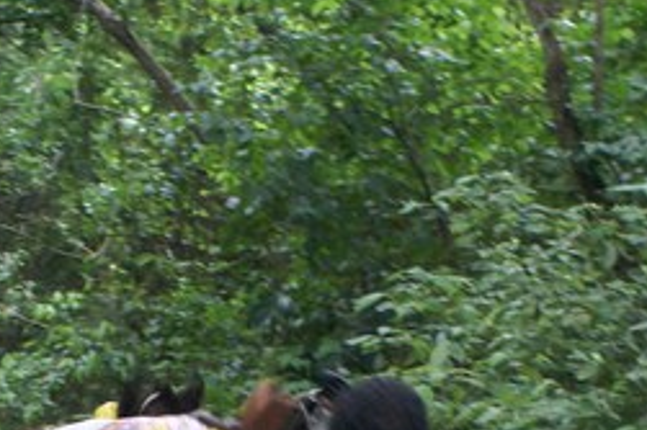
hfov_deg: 14.7
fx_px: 2514
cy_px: 680
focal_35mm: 140
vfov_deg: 9.5
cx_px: 335
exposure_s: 1/15
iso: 400
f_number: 4.5
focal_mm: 26
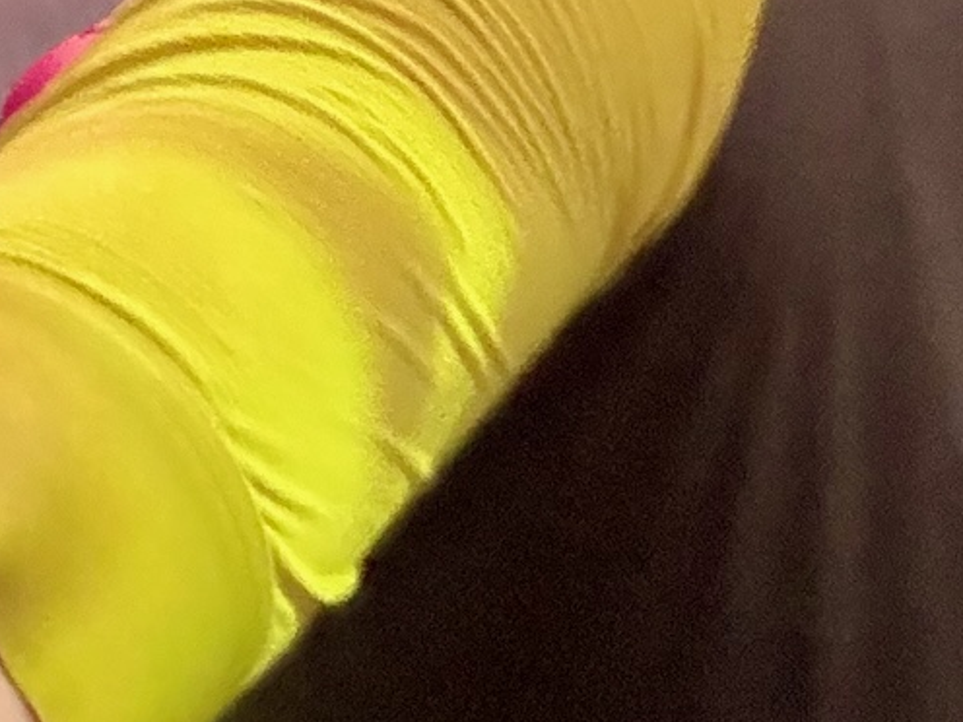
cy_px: -753
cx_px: 755
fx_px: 2643
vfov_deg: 13.3
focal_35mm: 95
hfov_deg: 20.4
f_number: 1.9
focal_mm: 2.69
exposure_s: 1/30
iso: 500
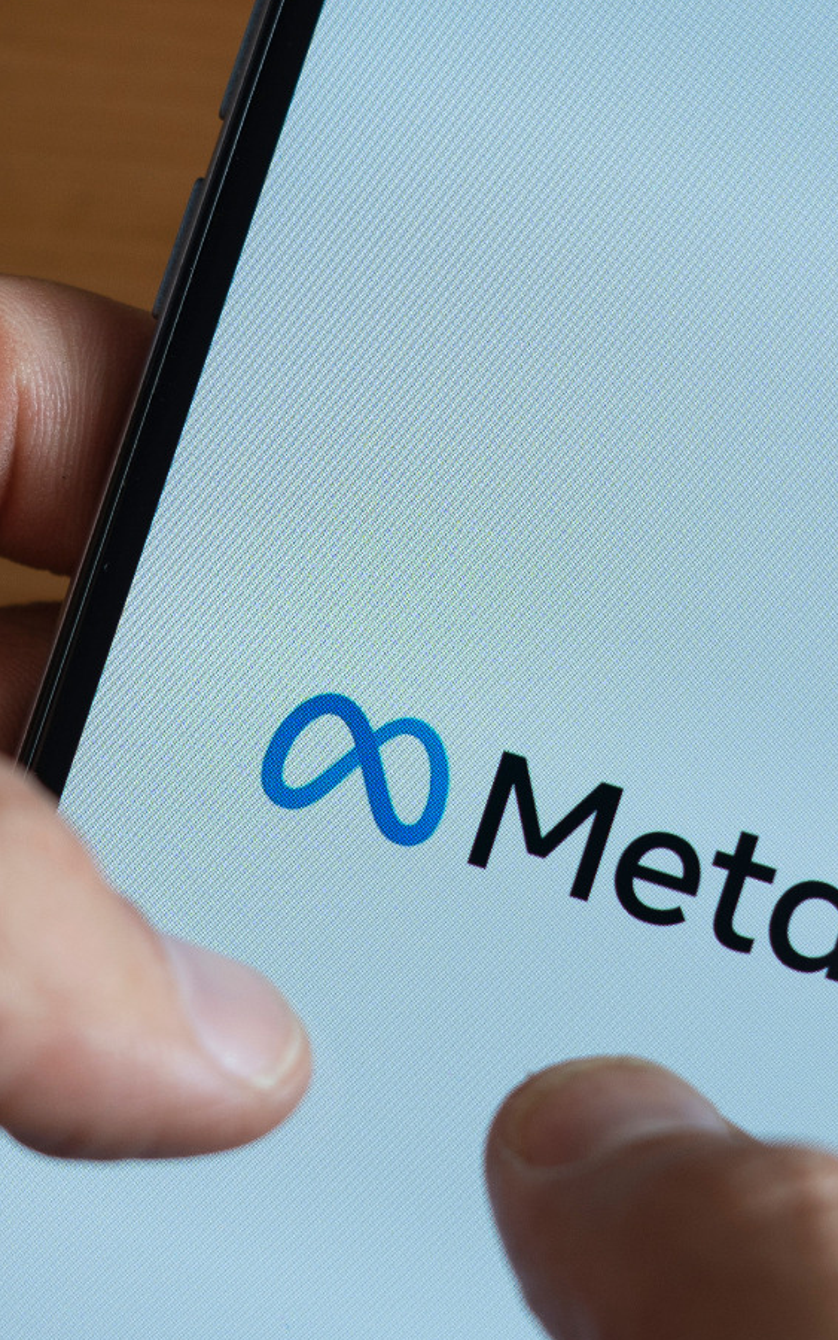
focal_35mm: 142
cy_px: 734
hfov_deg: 9.2
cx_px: 353
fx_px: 5186
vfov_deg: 14.7
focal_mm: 50
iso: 200
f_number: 3.2
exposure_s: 1/60
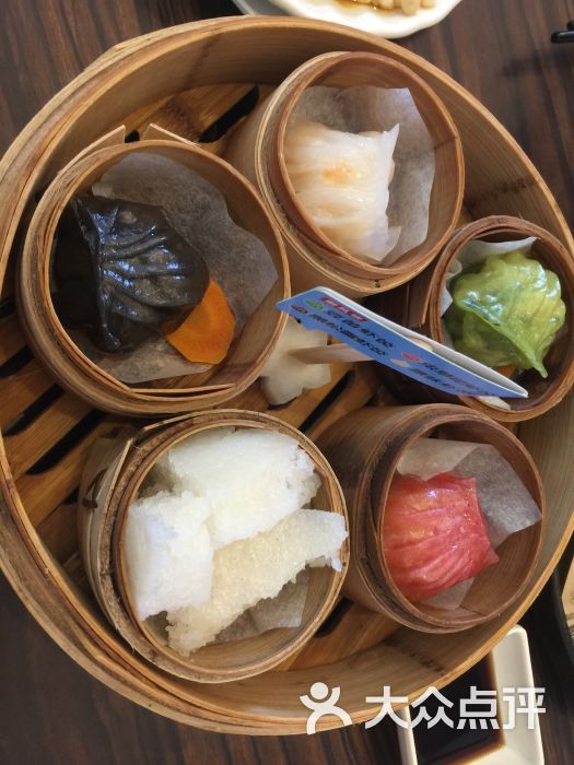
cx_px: 287
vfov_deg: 61.7
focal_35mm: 29
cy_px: 382
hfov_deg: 48.2
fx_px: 641
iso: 50
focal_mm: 4.15
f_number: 2.2
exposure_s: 1/17
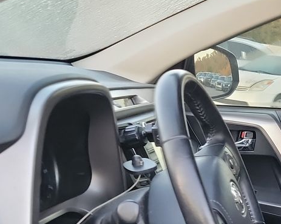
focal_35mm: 81
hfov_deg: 21.3
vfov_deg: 17.5
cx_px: 368
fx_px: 673
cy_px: 308
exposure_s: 1/59
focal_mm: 6.7
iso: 504
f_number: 1.8
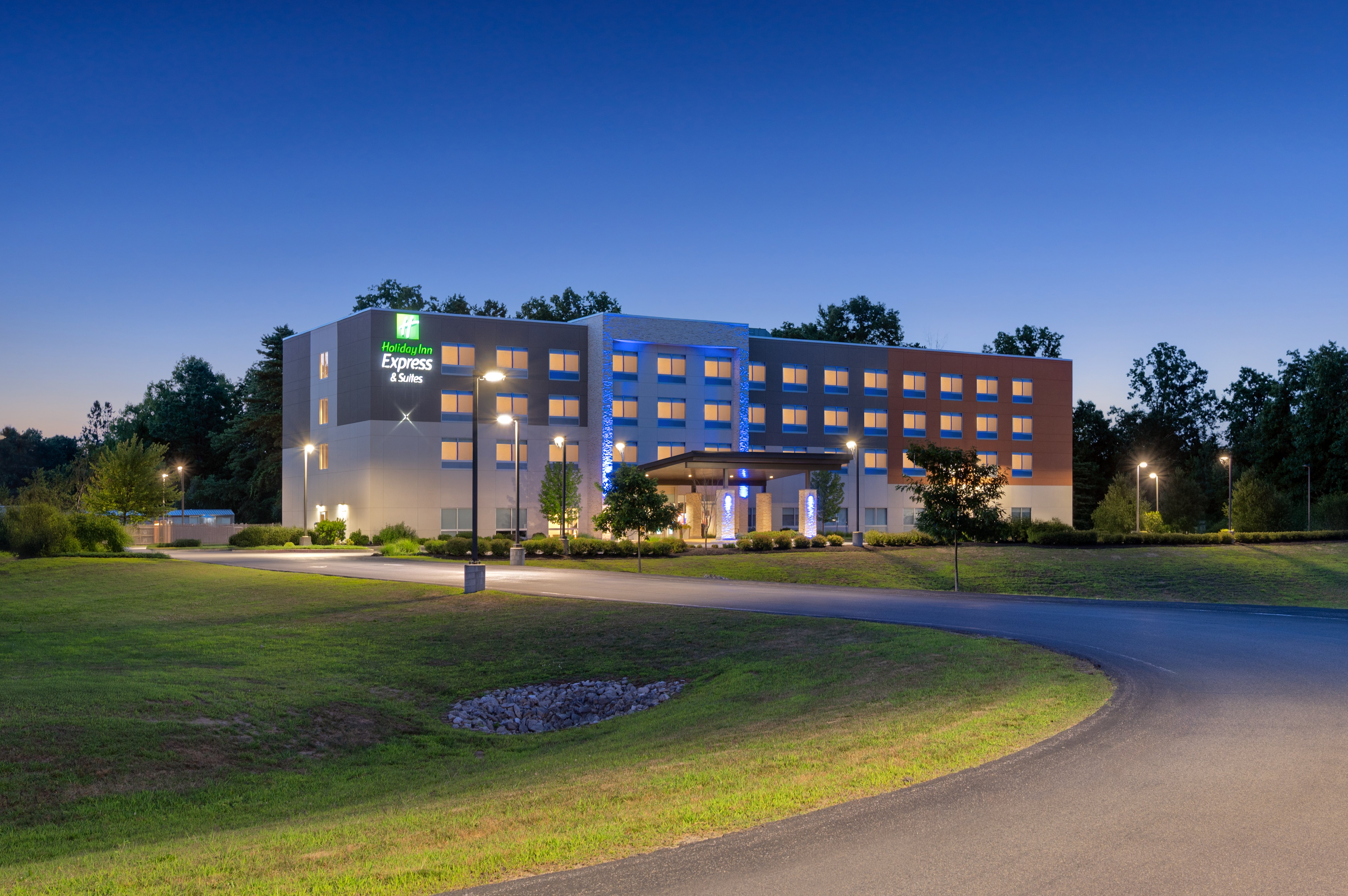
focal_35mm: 30
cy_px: 448
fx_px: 1123
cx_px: 674
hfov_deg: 62.0
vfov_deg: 43.6
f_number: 10
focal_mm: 30
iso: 100
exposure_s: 1/15
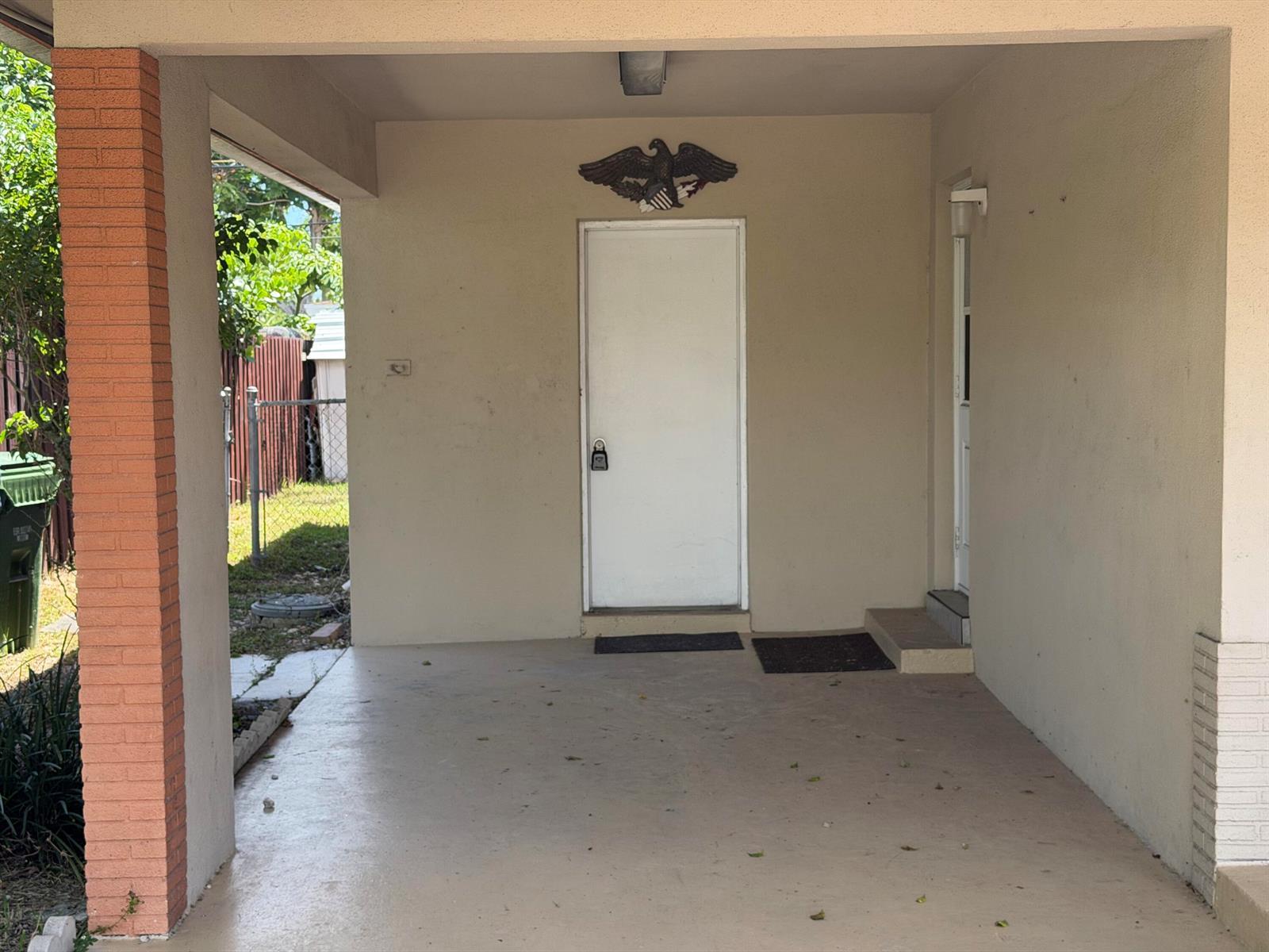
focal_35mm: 48
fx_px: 1760
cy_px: 476
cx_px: 634
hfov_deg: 39.7
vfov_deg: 30.3
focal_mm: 6.76
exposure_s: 1/675
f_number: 1.78
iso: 100
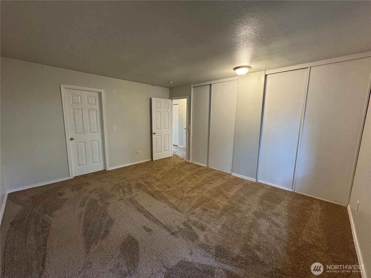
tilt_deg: -11.6
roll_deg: -0.9
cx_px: 186
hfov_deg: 102.1
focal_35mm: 14
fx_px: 150
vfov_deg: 85.7
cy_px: 139
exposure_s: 1/60
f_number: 2.2
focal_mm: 2.22
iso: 400
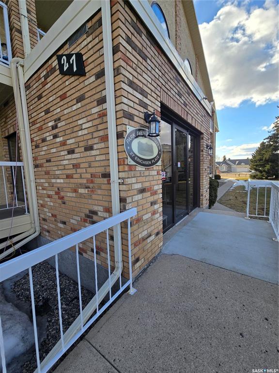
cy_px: 186
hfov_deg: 89.9
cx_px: 140
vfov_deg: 106.2
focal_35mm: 13
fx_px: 140
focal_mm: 2.2
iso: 50
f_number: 2.2
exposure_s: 1/1002
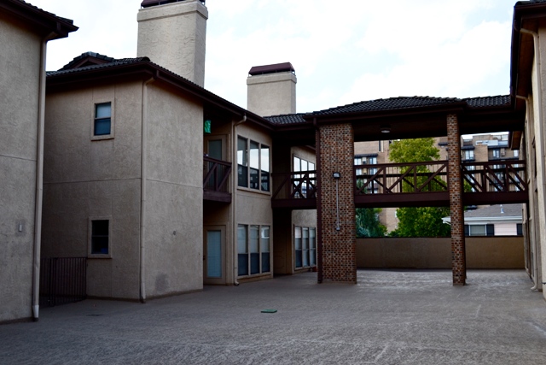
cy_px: 182
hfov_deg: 53.1
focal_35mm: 36
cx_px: 273
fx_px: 546
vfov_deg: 36.9
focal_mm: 24
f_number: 6.3
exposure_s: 1/160
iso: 100
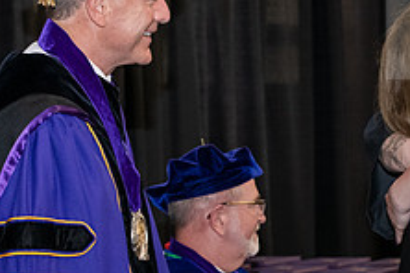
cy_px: 148
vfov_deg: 7.5
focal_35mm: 183
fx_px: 2084
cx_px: 331
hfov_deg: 11.2
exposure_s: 1/200
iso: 2500
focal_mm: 70
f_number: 5
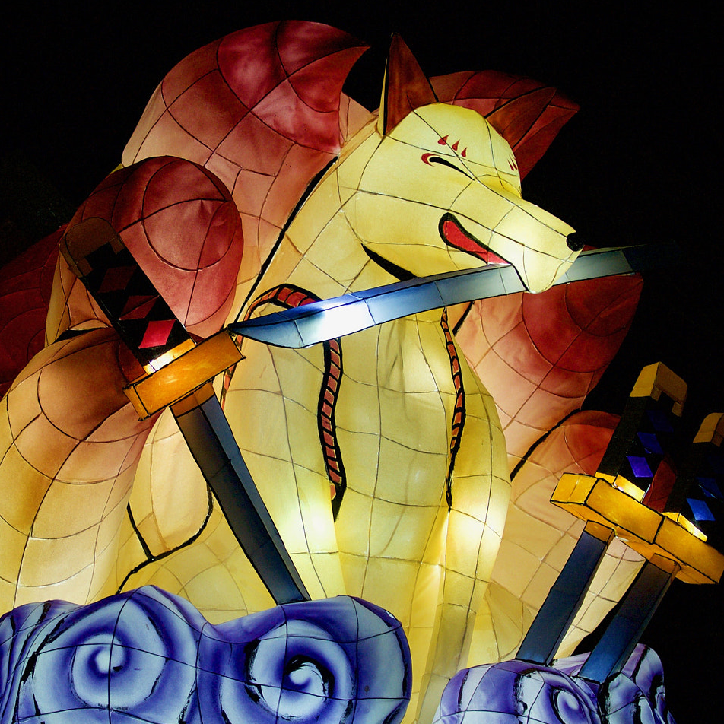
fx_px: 1656
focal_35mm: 70
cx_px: 218
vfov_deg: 24.6
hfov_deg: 24.5
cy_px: 401
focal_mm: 18.5
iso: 100
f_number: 1.8
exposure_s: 1/200
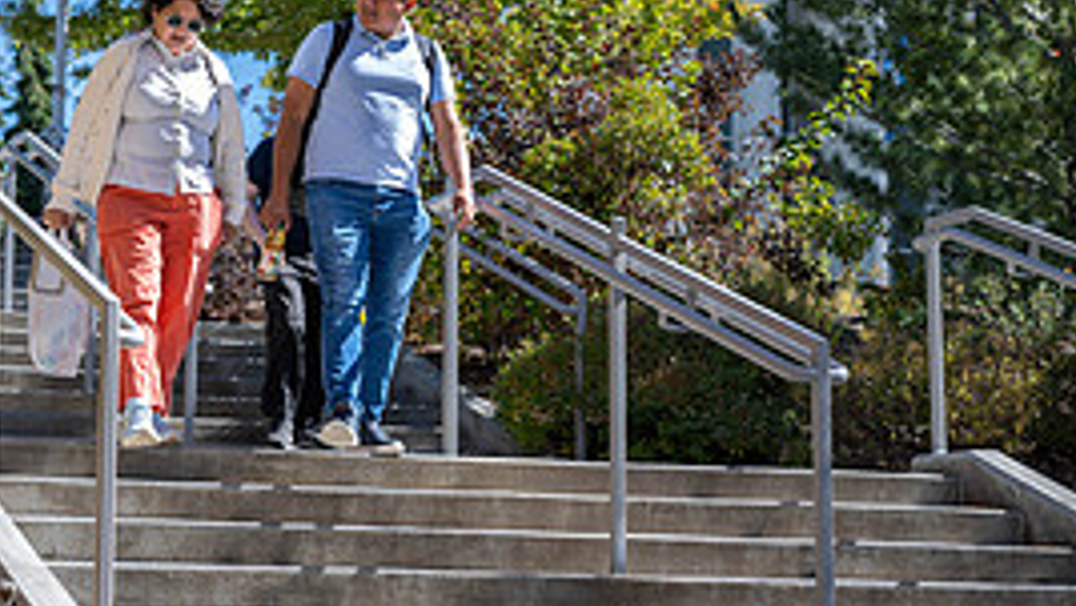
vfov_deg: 11.8
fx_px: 2911
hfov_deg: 20.9
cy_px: 98
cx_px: 426
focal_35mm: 102
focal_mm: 45
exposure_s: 1/640
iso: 40
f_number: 2.8
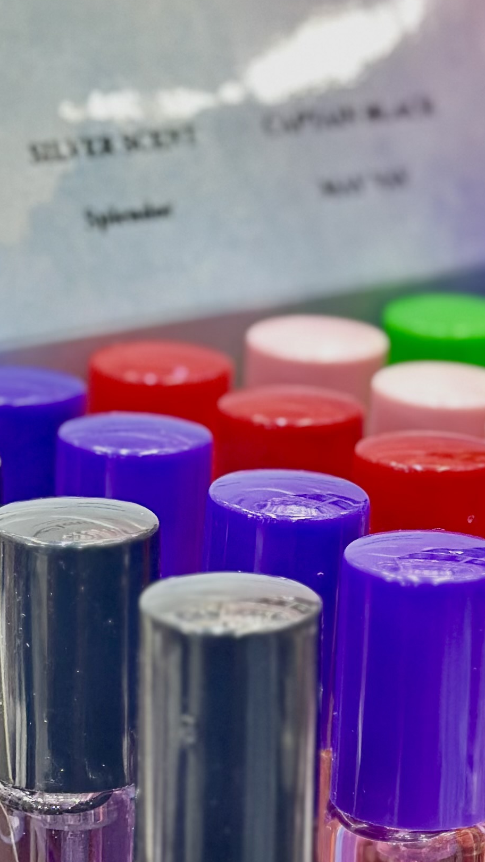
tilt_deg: -16.5
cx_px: 344
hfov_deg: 9.3
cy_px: 460
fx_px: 2973
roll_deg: +0.8
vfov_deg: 16.5
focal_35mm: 130
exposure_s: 1/50
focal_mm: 6.86
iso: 160
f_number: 1.78
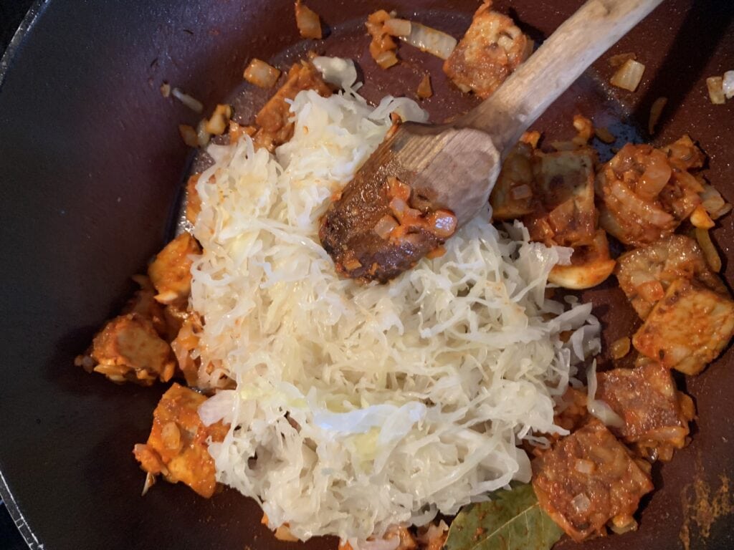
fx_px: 551
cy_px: 275
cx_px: 367
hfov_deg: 67.3
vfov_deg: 53.1
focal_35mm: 26
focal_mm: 4.25
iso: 320
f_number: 1.8
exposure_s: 1/24
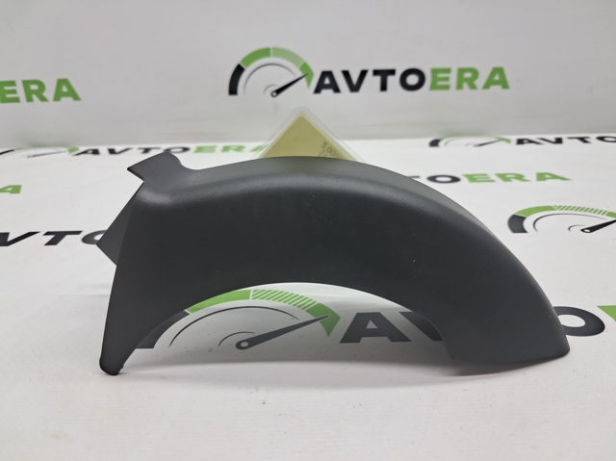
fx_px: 480
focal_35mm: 27
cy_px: 230
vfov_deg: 51.3
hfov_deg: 65.4
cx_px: 308
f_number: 1.8
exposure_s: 1/60
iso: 50
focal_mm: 4
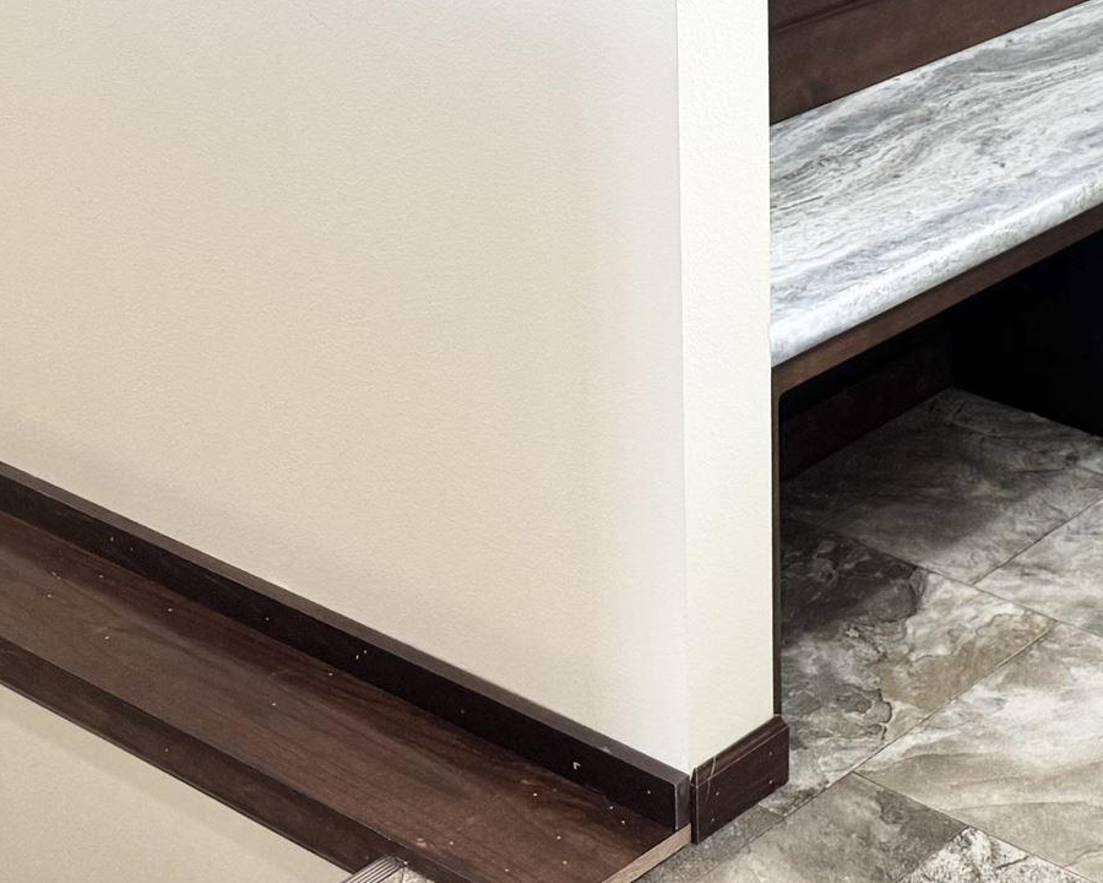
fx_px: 2612
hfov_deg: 23.1
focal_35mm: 80
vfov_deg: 18.1
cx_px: 1053
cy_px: -217
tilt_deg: -12.4
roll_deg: +1.1
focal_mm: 6.76
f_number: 1.78
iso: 160
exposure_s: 1/60
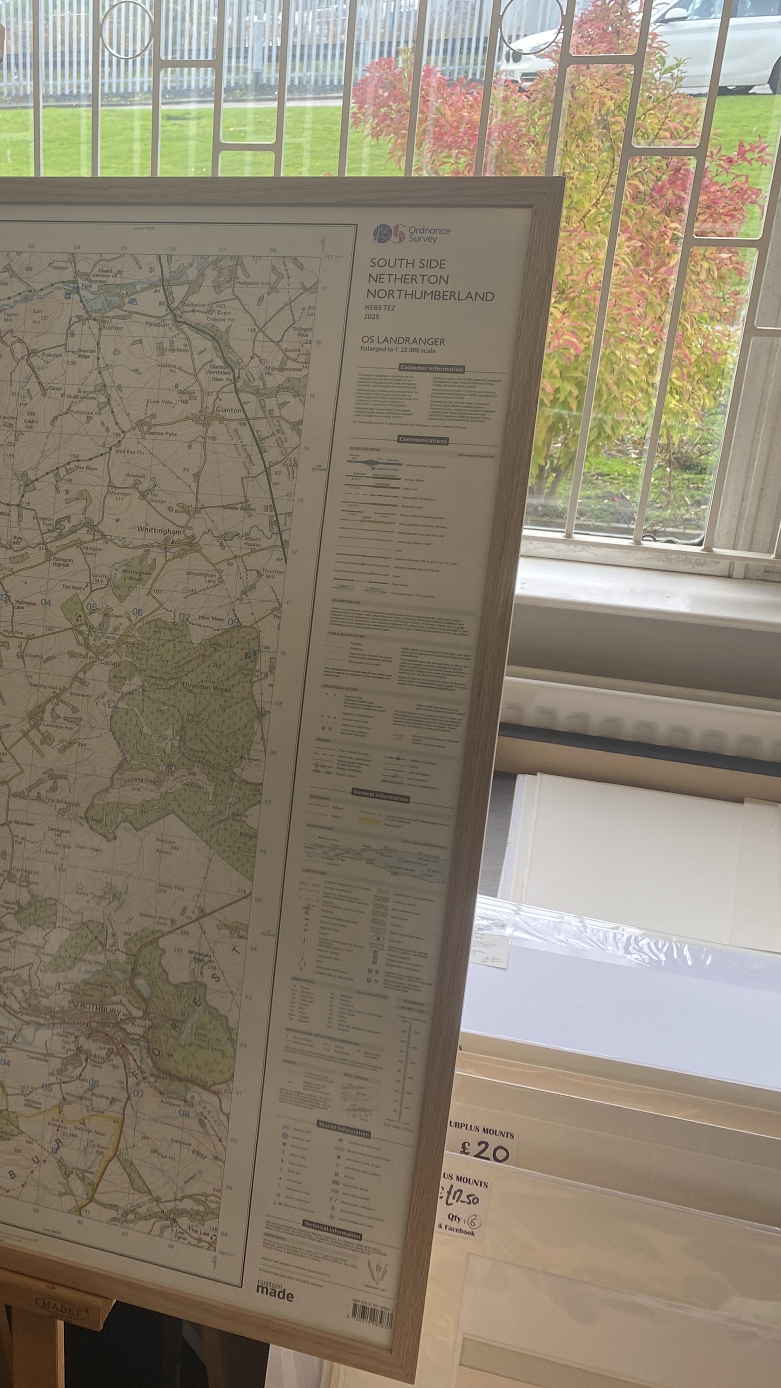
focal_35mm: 38
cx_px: 30
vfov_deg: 52.8
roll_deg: +0.2
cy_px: 692
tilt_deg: -24.0
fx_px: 1399
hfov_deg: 29.5
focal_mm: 4.25
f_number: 1.8
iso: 32
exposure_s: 1/134
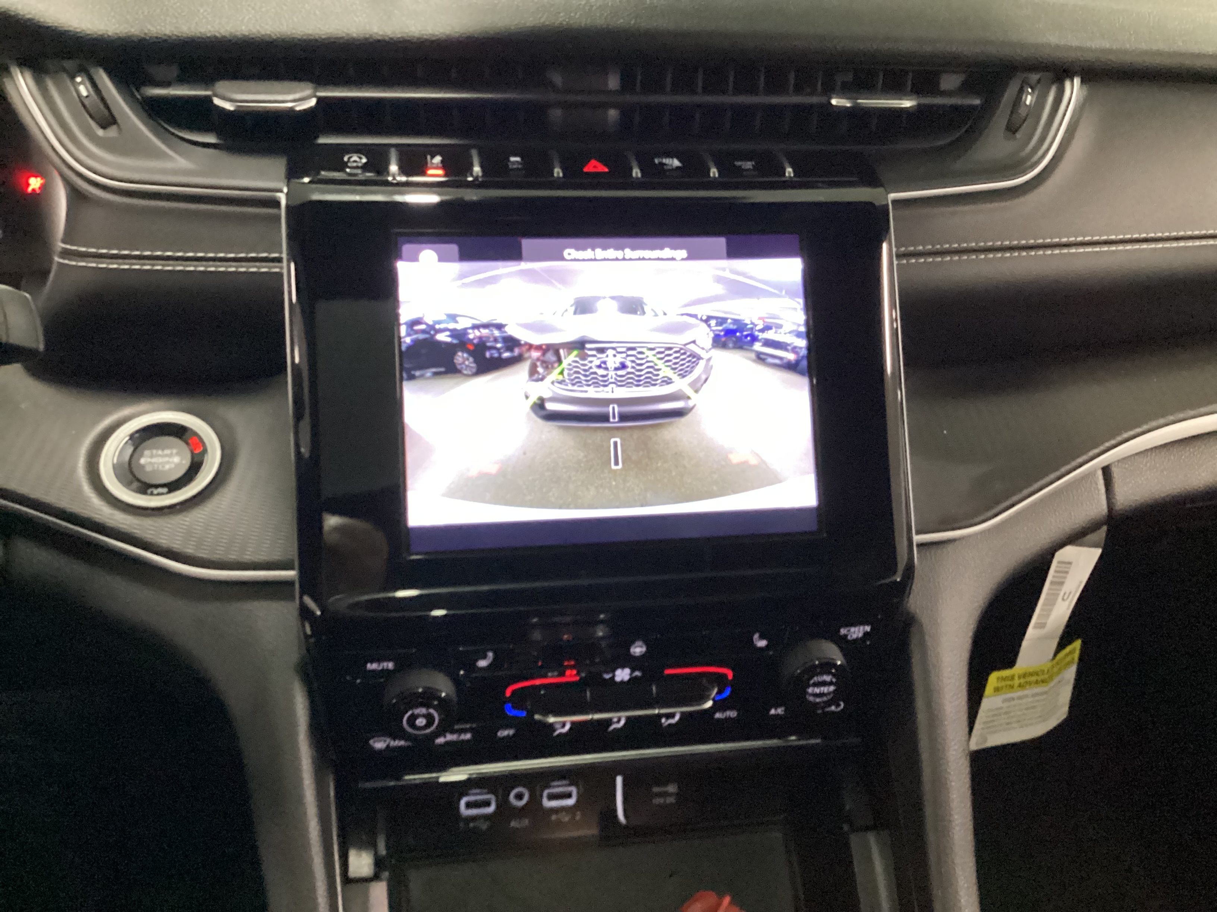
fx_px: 1090
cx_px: 608
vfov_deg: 45.4
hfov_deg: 58.4
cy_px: 456
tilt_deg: -31.2
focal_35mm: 31
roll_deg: -4.0
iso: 500
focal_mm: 3.3
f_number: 2.4
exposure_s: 1/30
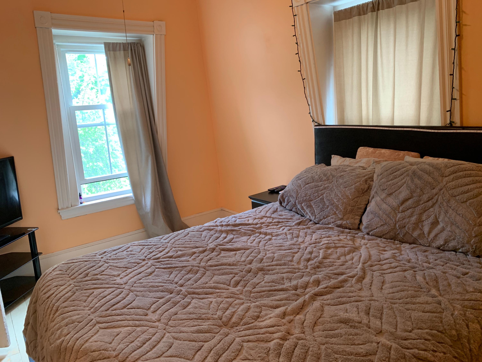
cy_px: 181
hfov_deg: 67.3
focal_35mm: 26
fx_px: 362
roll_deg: +3.4
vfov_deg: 53.1
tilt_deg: -12.1
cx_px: 241
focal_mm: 4.25
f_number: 1.8
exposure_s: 1/60
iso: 125
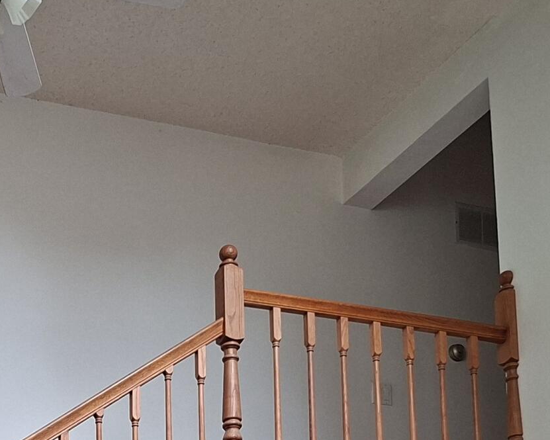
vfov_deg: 17.3
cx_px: -40
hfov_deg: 22.4
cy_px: 641
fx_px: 1319
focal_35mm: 81
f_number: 1.8
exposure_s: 1/120
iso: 160
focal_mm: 5.54
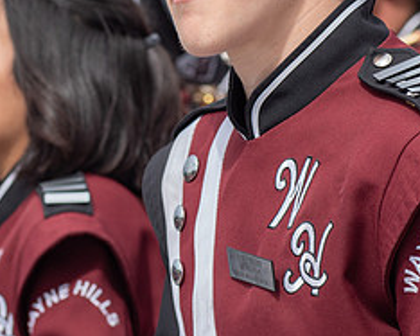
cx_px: 49
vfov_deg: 6.1
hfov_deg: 7.6
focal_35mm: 253
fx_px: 3144
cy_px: 71
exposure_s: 1/640
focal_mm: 92
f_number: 5.6
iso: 200
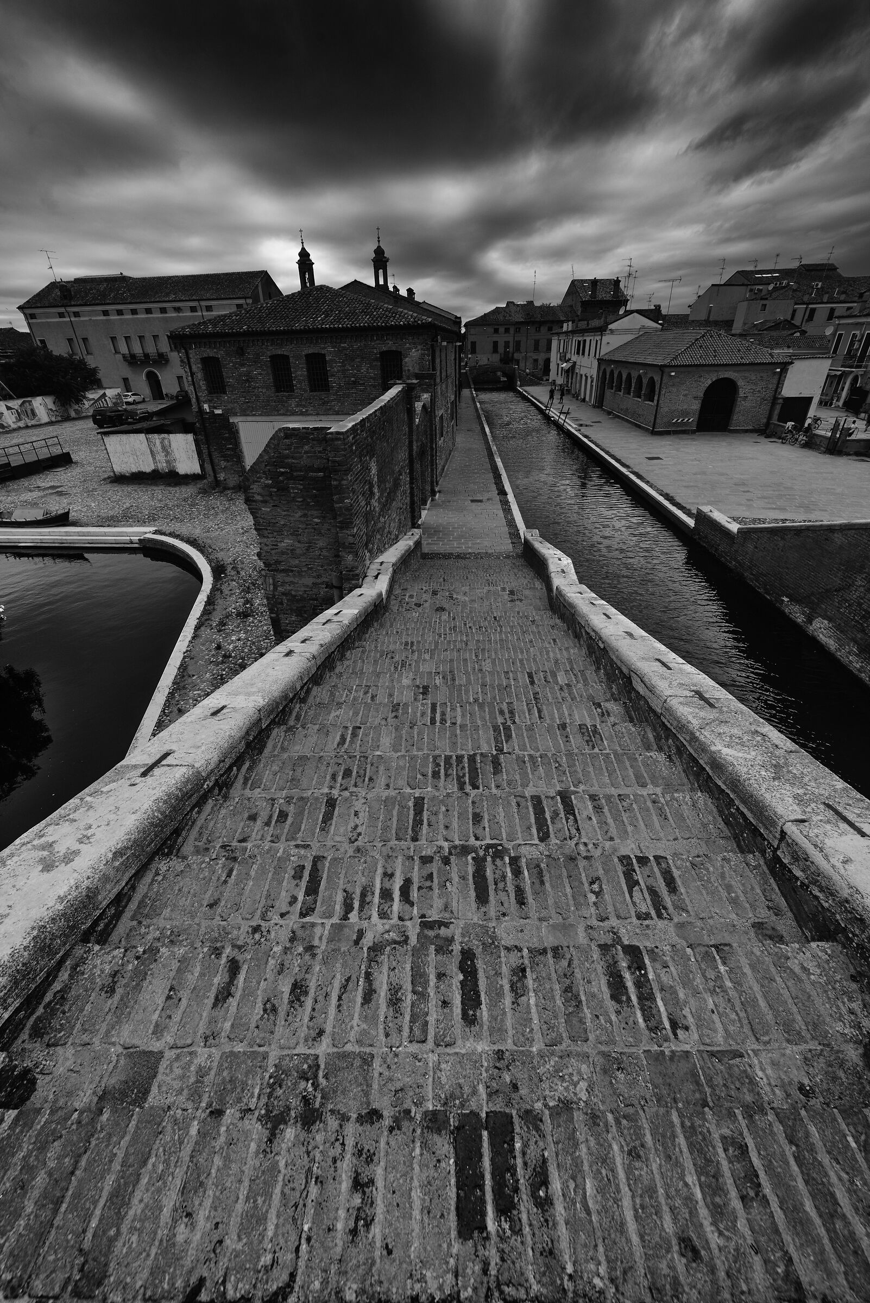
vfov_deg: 104.2
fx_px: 507
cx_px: 435
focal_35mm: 14
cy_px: 652
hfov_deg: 81.3
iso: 100
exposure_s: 1/125
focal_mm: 14
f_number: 11
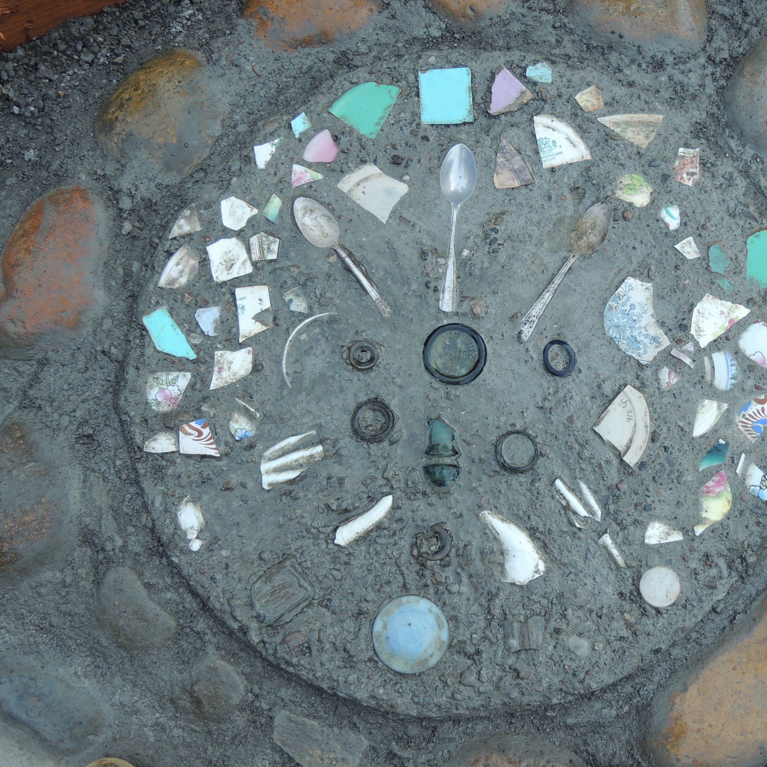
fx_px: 1053
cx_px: 454
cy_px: 380
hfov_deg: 39.9
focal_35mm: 42
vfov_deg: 40.0
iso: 160
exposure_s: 1/50
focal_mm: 6.2
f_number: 3.3
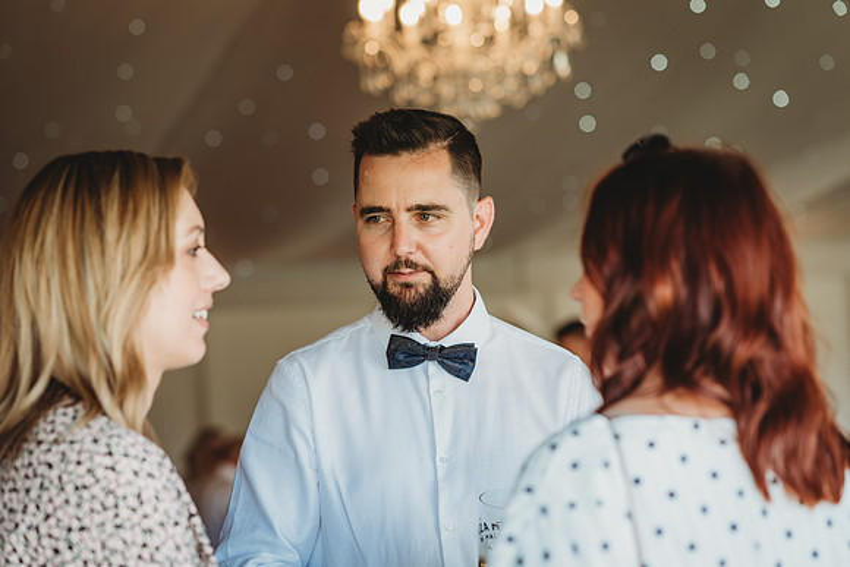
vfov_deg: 16.1
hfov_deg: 23.9
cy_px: 284
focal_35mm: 85
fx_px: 2007
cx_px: 425
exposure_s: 1/125
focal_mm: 85
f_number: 2.8
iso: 180
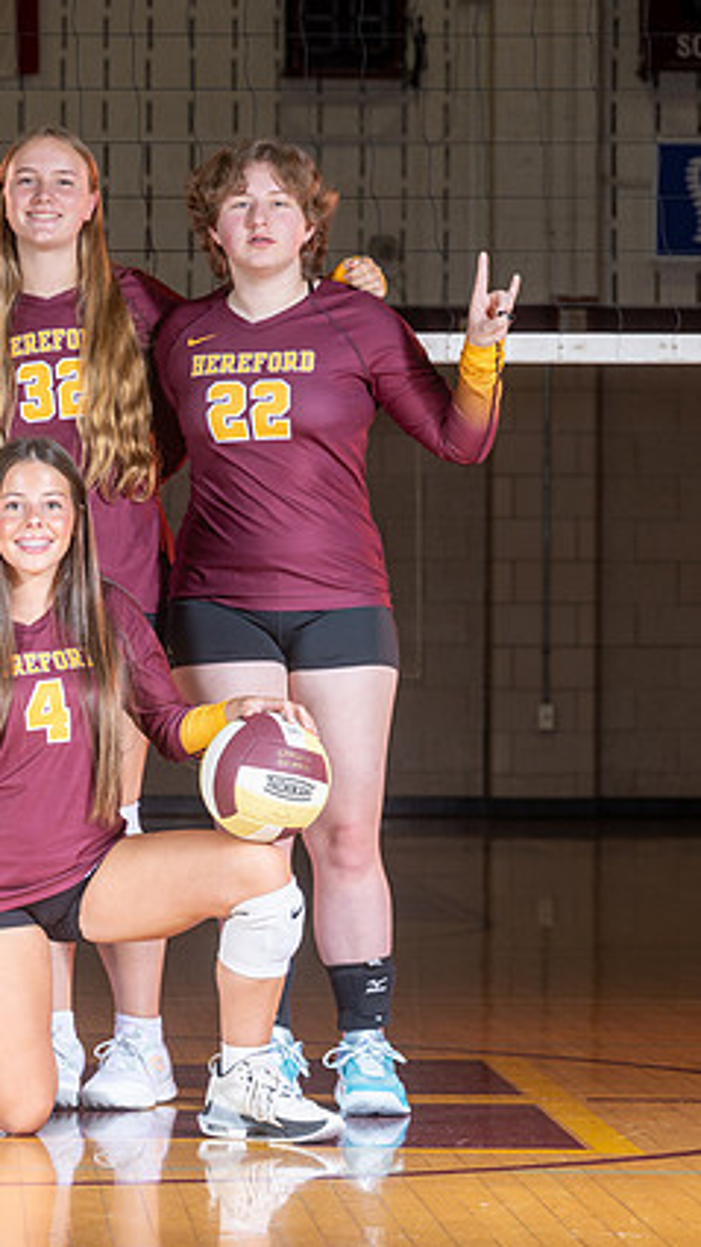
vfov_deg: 11.9
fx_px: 5982
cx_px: -31
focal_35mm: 181
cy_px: 595
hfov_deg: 6.7
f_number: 6.3
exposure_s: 1/200
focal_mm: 91
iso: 100
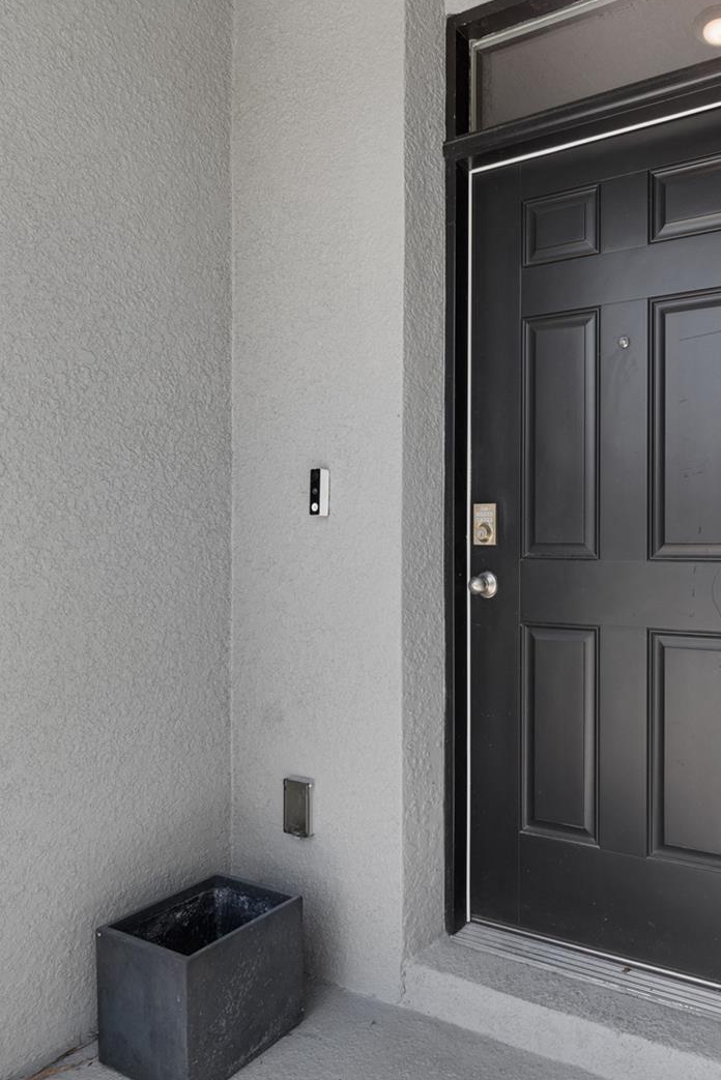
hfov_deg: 51.6
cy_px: 539
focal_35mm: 23
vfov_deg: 76.1
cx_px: 580
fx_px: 690
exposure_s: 1/40
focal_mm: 10
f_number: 7.1
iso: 100
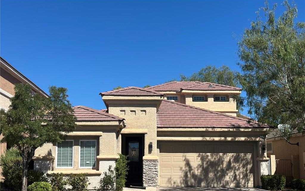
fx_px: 424
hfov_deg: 39.6
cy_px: 113
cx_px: 152
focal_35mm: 51
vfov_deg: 25.3
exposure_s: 1/8197
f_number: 1.78
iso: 100
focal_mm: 6.86
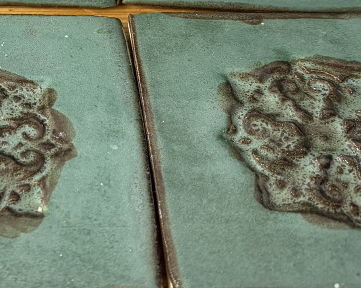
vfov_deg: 19.4
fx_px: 812
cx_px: 17
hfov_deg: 24.2
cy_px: -20
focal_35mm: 76
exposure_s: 1/121
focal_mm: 5.96
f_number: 1.6
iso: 100
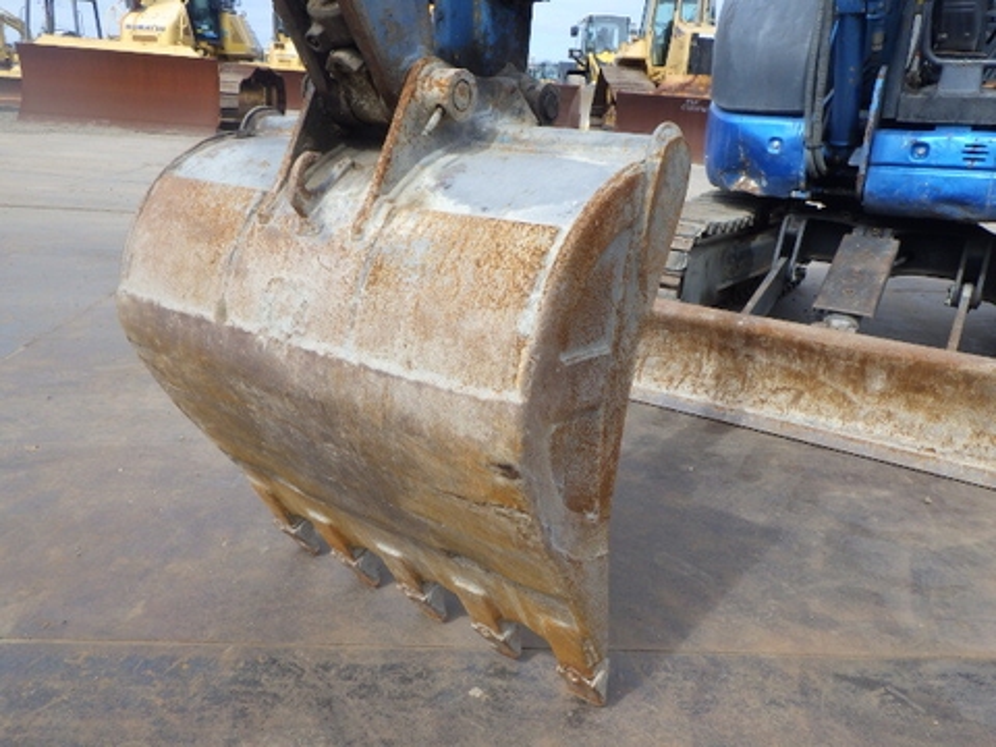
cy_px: 374
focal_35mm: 28
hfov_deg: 63.4
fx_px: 806
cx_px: 498
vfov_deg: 49.7
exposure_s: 1/640
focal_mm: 5
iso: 125
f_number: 4.2
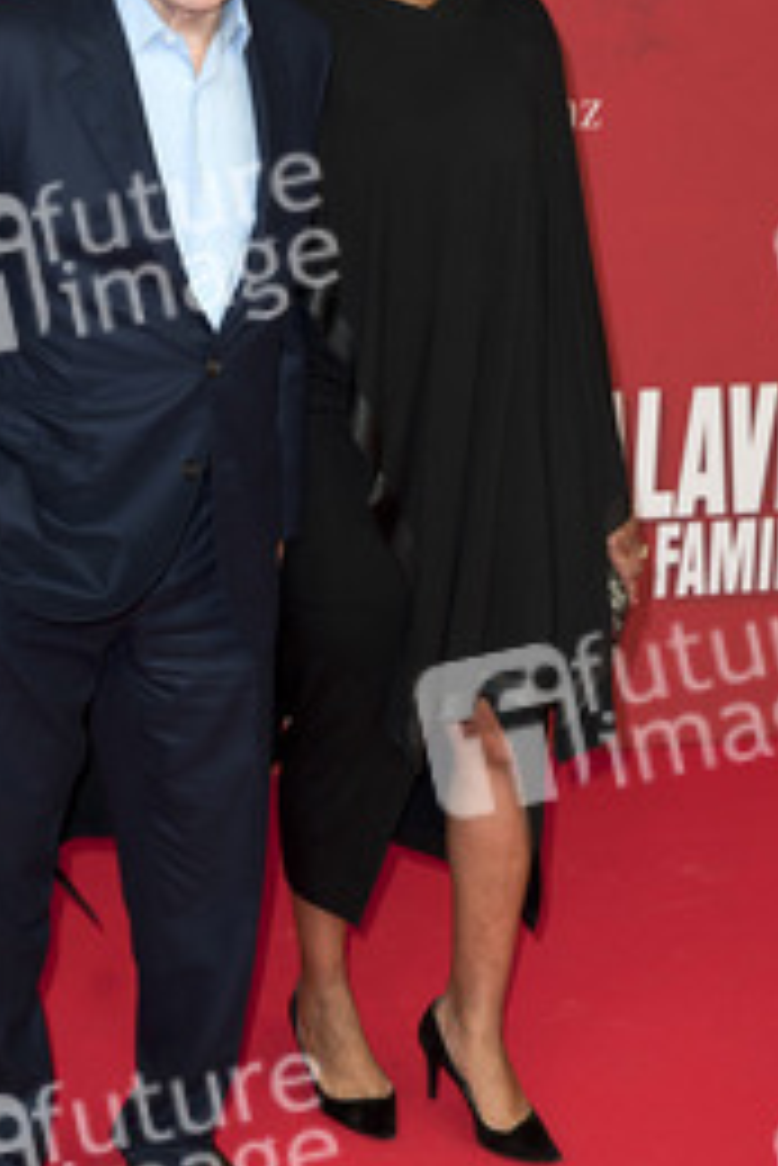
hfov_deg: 16.0
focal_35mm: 85
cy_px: 486
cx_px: 241
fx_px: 2752
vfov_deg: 23.9
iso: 800
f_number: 5
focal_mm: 55
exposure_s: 1/250
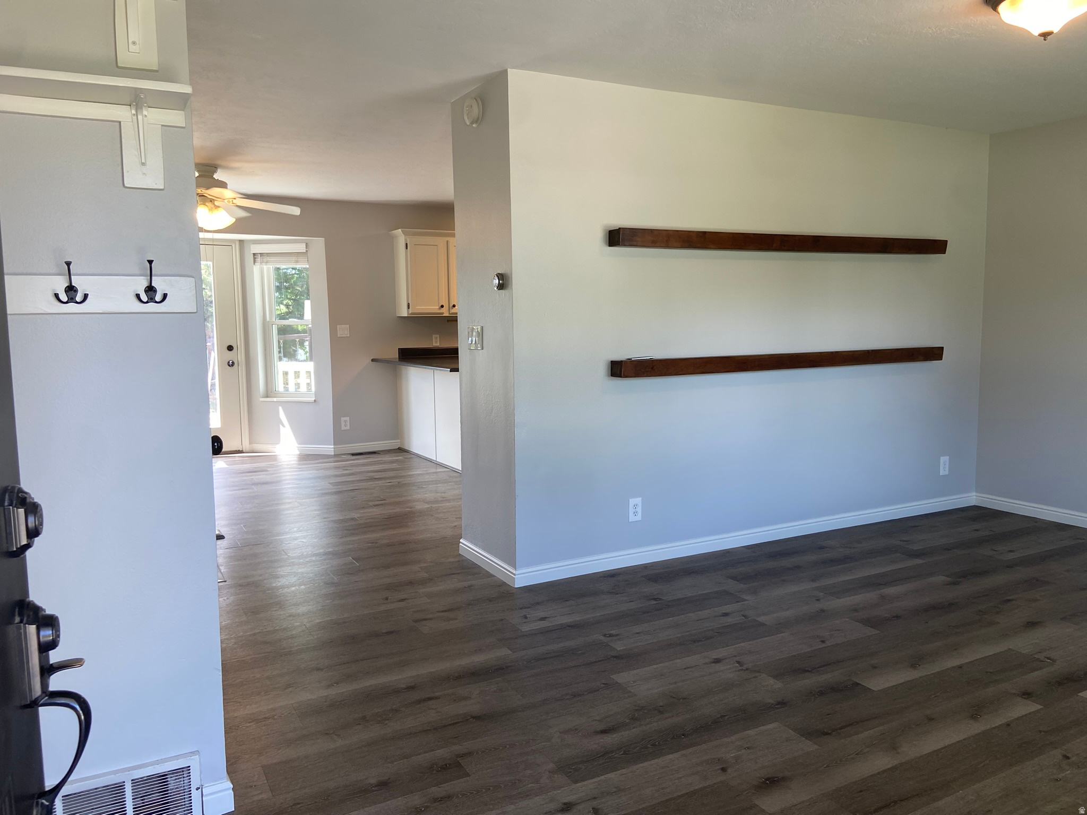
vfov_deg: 53.1
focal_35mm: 26
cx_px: 544
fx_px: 816
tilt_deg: -7.6
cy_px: 408
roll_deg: +0.8
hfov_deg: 67.3
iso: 64
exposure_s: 1/120
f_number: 1.8
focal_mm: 4.25
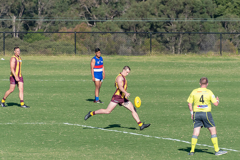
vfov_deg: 2.0
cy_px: 88
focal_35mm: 694
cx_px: 135
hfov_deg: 3.0
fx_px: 4626
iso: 640
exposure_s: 1/1000
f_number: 8
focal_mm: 400
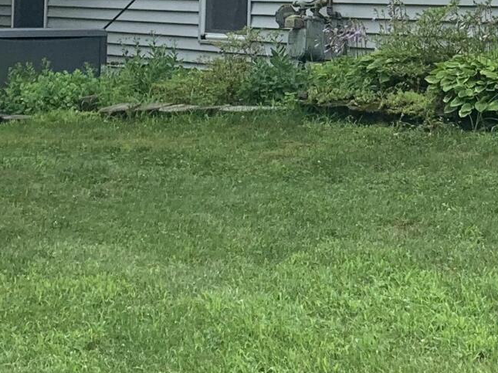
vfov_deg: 11.8
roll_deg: -0.6
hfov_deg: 16.0
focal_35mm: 121
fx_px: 1740
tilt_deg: +3.7
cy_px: -141
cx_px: 477
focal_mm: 4.25
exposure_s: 1/1021
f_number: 1.8
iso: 25
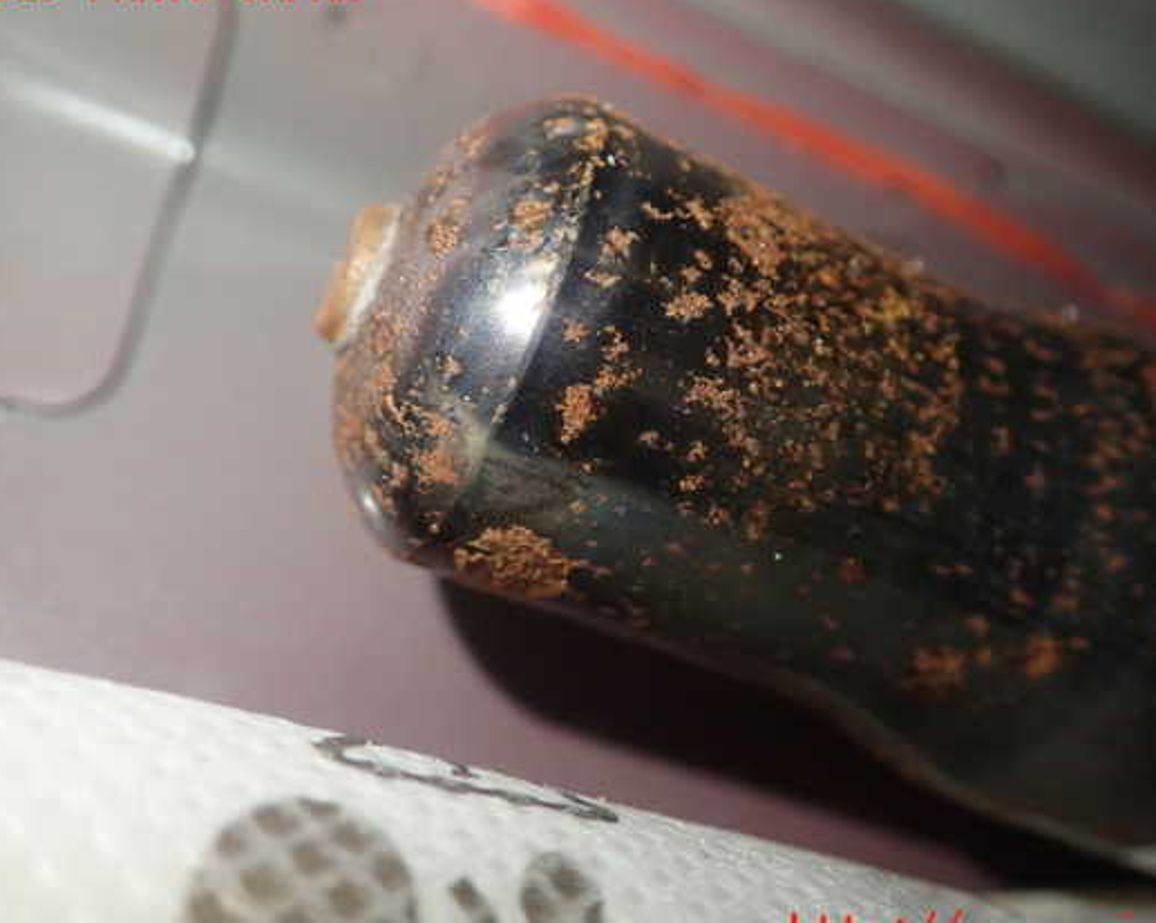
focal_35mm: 34
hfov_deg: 52.8
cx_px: 624
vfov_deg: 43.3
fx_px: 1163
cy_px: 460
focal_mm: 5.5
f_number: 2.3
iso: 400
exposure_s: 1/125
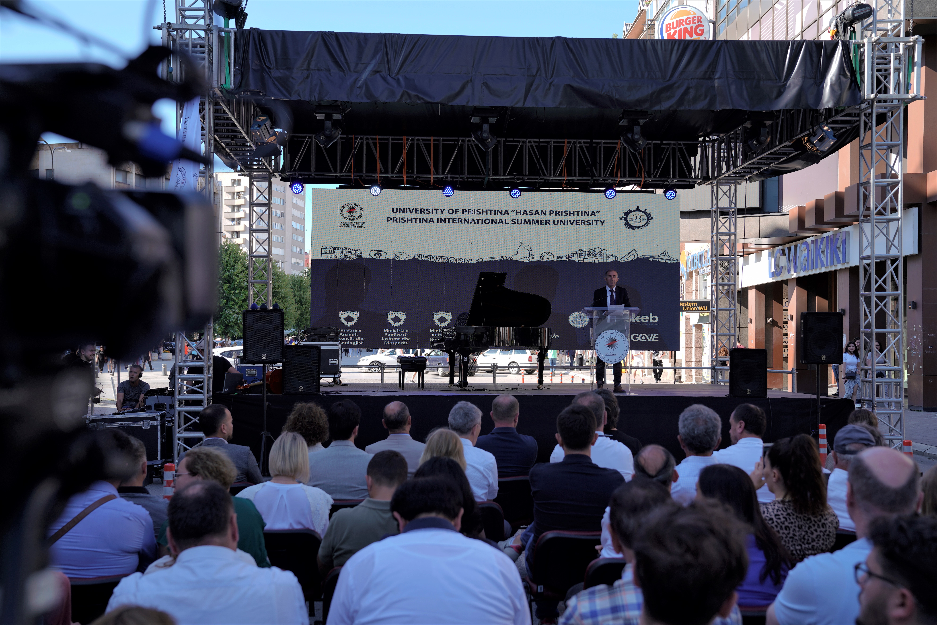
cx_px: 468
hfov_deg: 45.4
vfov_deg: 31.2
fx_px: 1119
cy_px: 312
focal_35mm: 43
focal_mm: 43
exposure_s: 1/125
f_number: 4.5
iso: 50
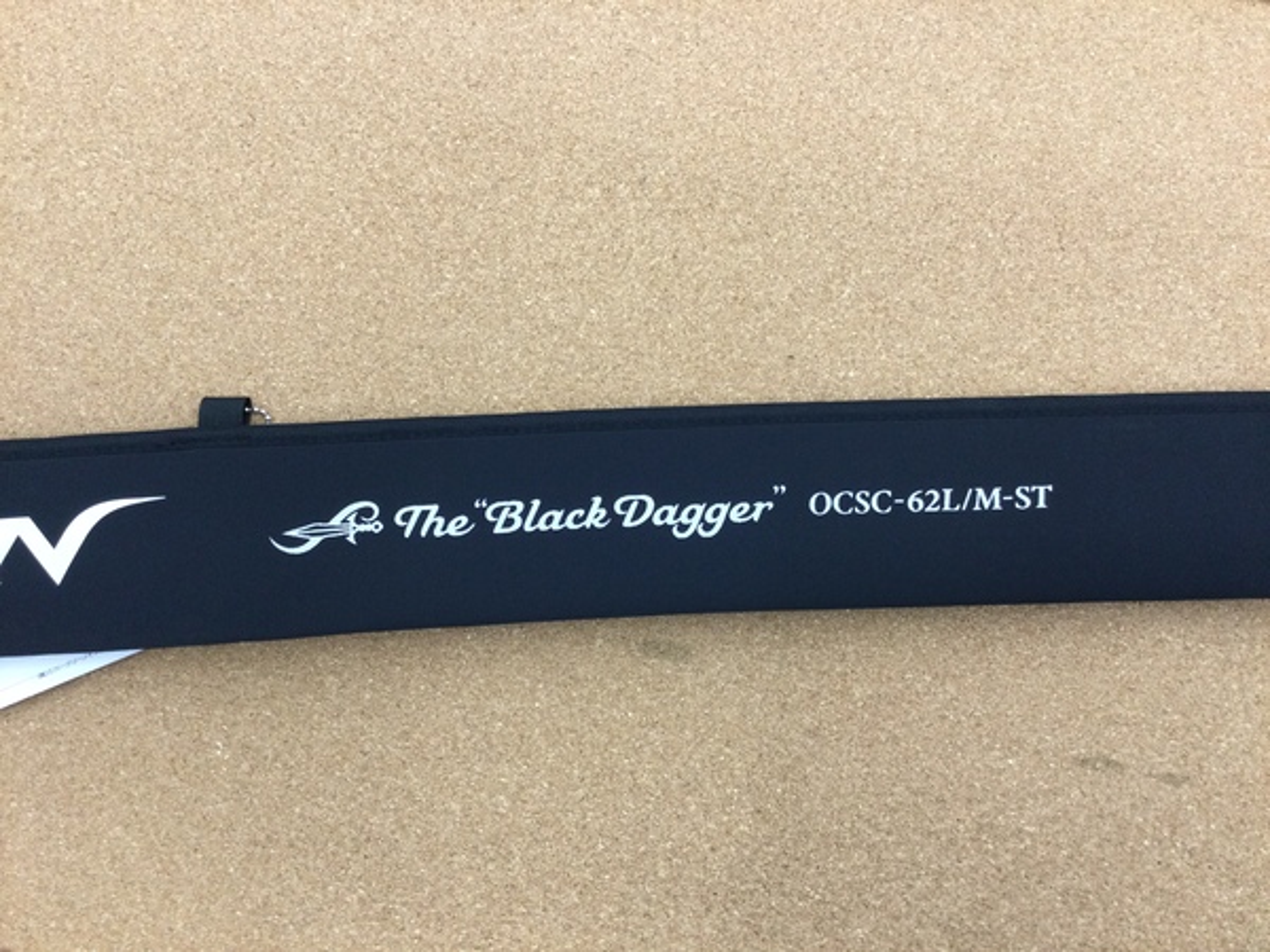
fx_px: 1137
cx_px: 635
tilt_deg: -79.4
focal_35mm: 31
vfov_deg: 45.4
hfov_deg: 58.4
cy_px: 476
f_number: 2.4
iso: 64
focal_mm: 3.3
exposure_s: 1/30
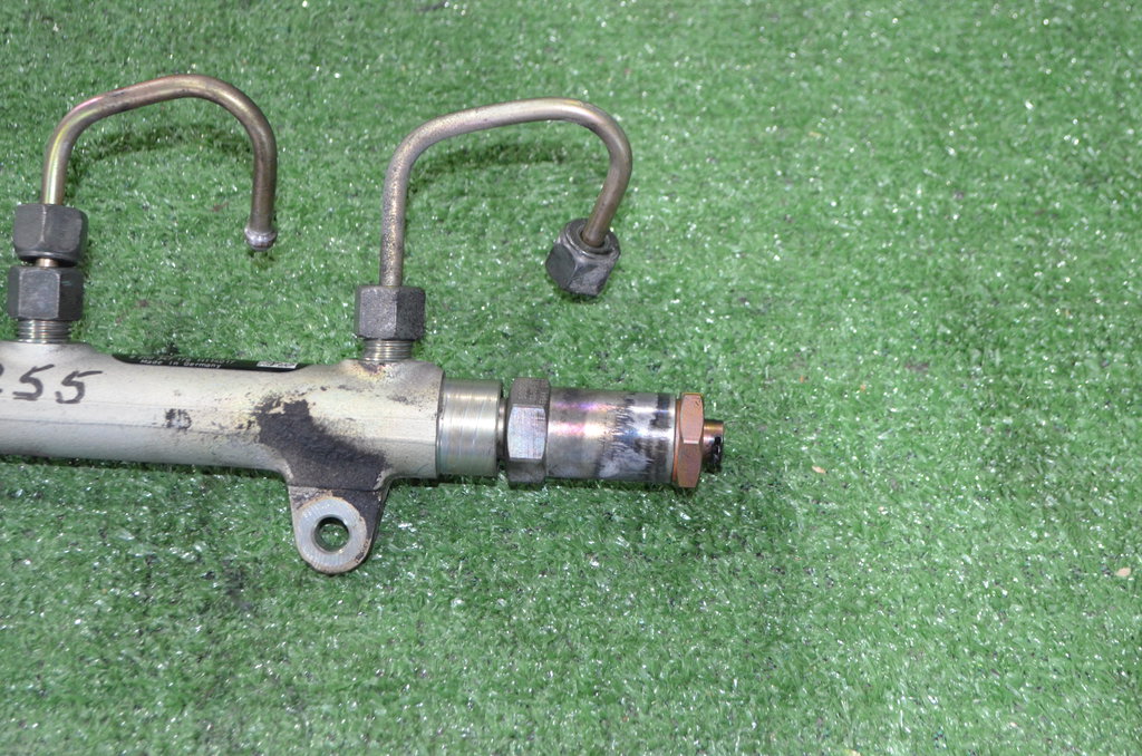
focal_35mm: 57
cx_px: 571
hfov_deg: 35.1
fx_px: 1804
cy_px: 378
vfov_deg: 23.7
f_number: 5
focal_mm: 38
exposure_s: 1/60
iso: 2200
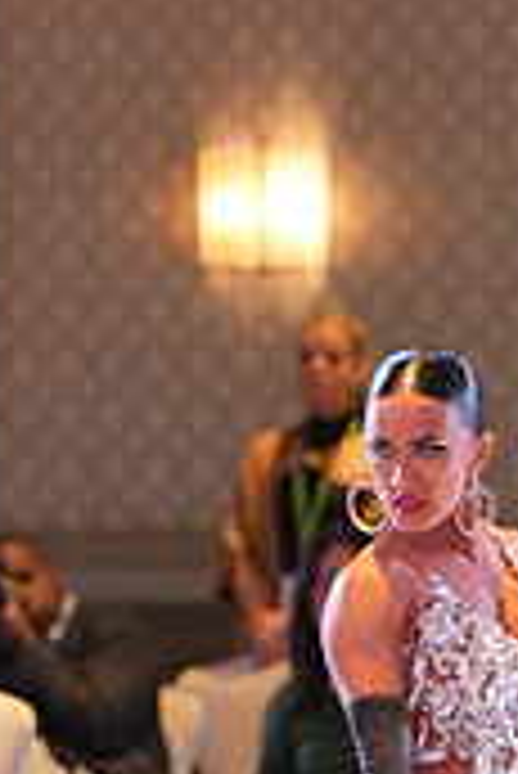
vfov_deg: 4.4
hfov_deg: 3.0
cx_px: 236
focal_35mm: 463
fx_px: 9972
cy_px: 936
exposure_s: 1/400
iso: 5000
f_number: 4
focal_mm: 137
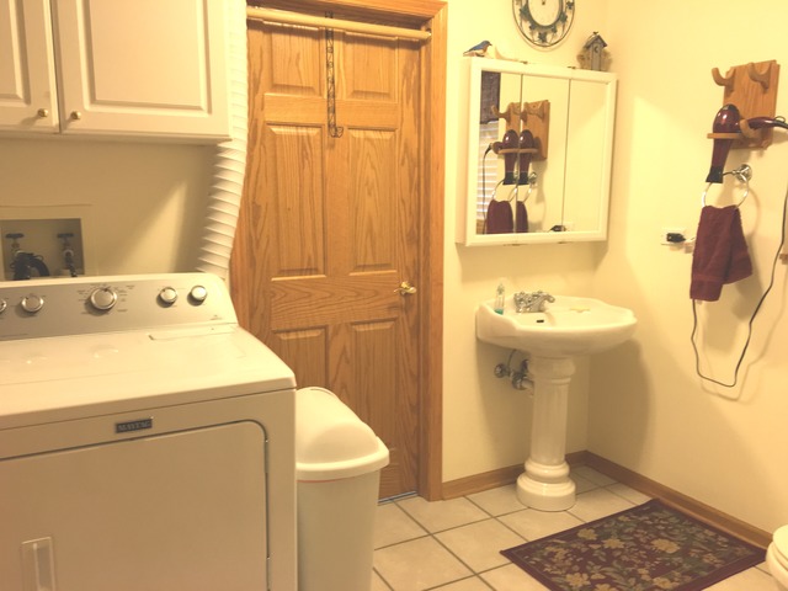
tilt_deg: -8.3
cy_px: 296
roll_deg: +0.2
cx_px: 394
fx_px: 660
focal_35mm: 29
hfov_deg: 61.7
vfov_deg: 48.2
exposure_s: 1/30
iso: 64
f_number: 2.2
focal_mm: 4.15
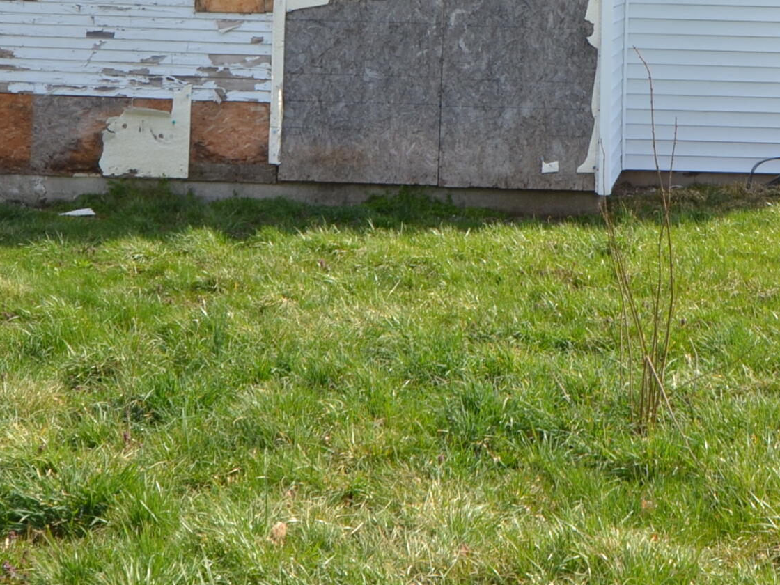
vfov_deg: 16.7
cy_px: -100
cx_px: 664
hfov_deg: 22.6
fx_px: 1915
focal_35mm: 85
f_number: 7.1
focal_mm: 22
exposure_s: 1/200
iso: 100
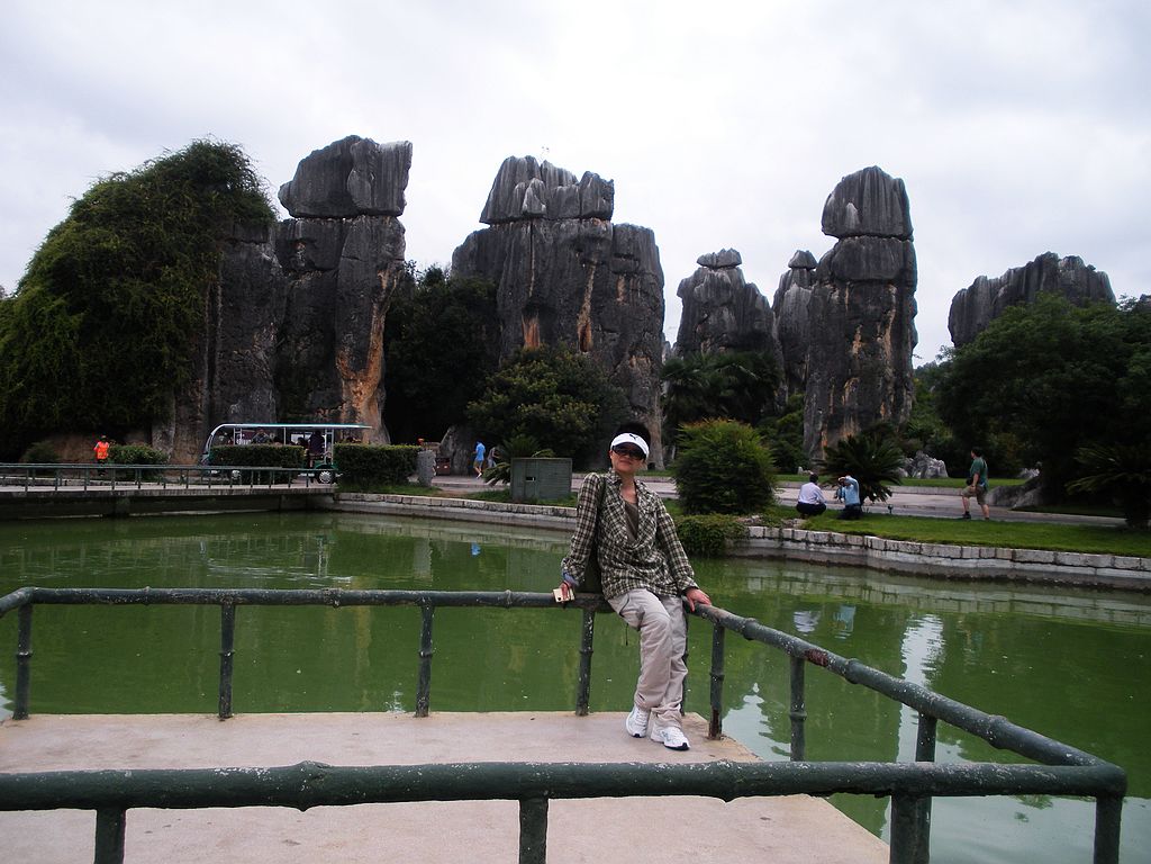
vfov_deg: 39.7
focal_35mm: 36
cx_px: 576
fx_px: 1197
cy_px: 432
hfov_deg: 51.4
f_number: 3.5
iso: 64
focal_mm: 6.3
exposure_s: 1/634
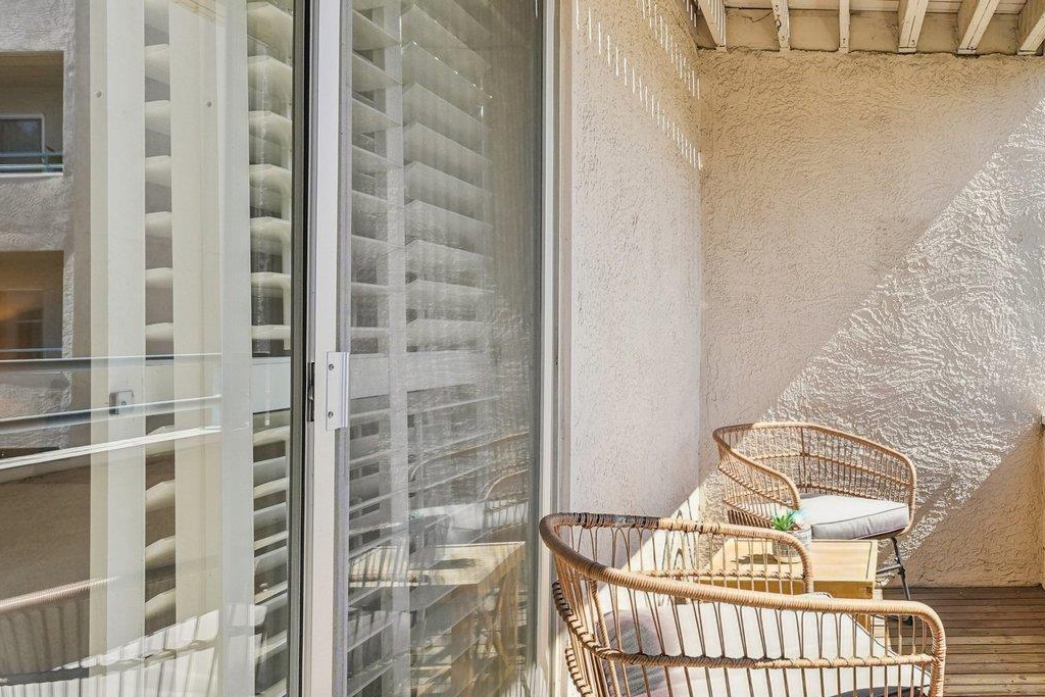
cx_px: 868
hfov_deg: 59.1
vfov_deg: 46.4
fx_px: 813
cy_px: 338
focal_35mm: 28
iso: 640
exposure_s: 1/320
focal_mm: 14
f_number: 8
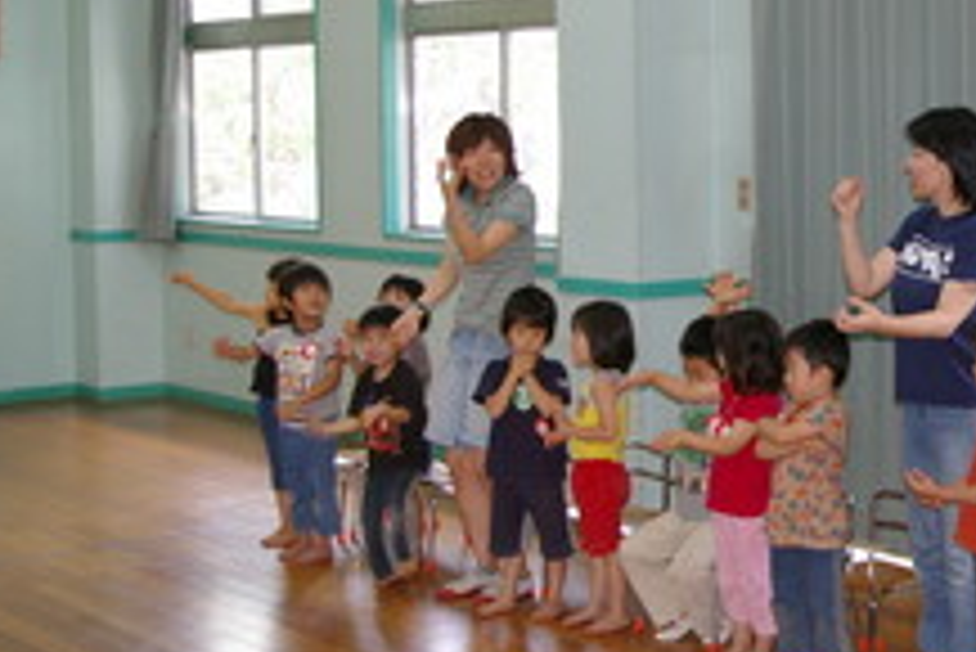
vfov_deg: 18.9
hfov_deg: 27.4
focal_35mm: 72
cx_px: 805
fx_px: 1953
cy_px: 200
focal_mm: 26
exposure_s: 1/60
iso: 400
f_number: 4.5
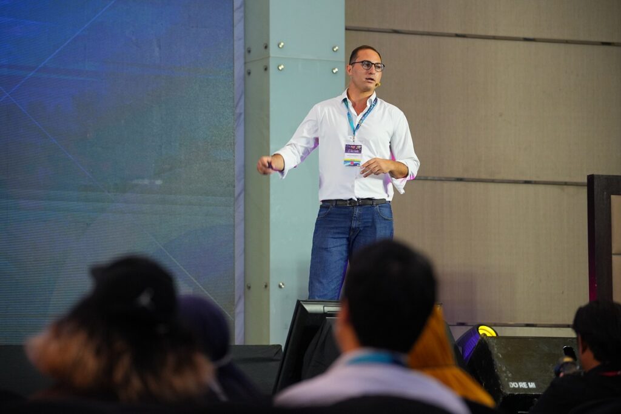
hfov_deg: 14.0
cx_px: 310
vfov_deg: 9.3
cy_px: 207
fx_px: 2536
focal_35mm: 147
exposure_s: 1/200
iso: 2000
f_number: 4
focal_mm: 147
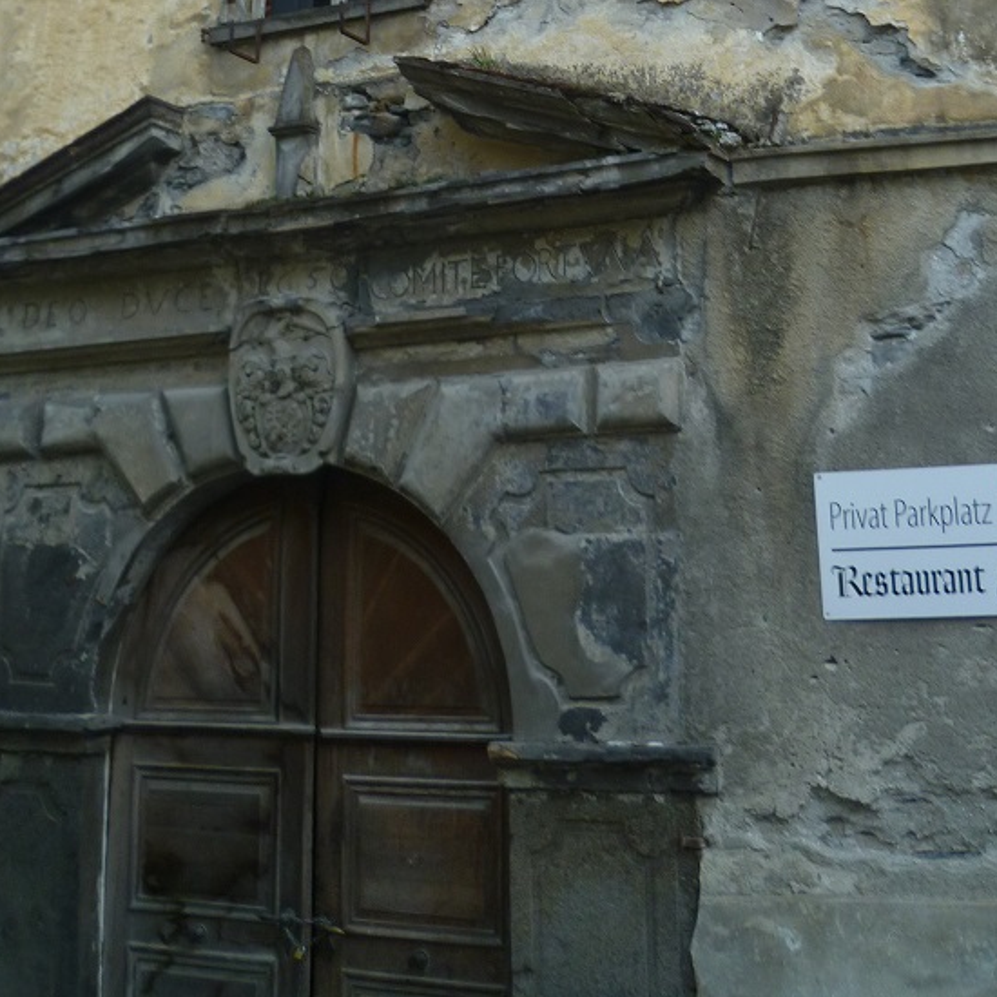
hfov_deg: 31.6
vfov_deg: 28.9
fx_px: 1760
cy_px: -76
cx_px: 515
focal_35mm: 54
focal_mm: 5
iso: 80
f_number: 2.8
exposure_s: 1/60
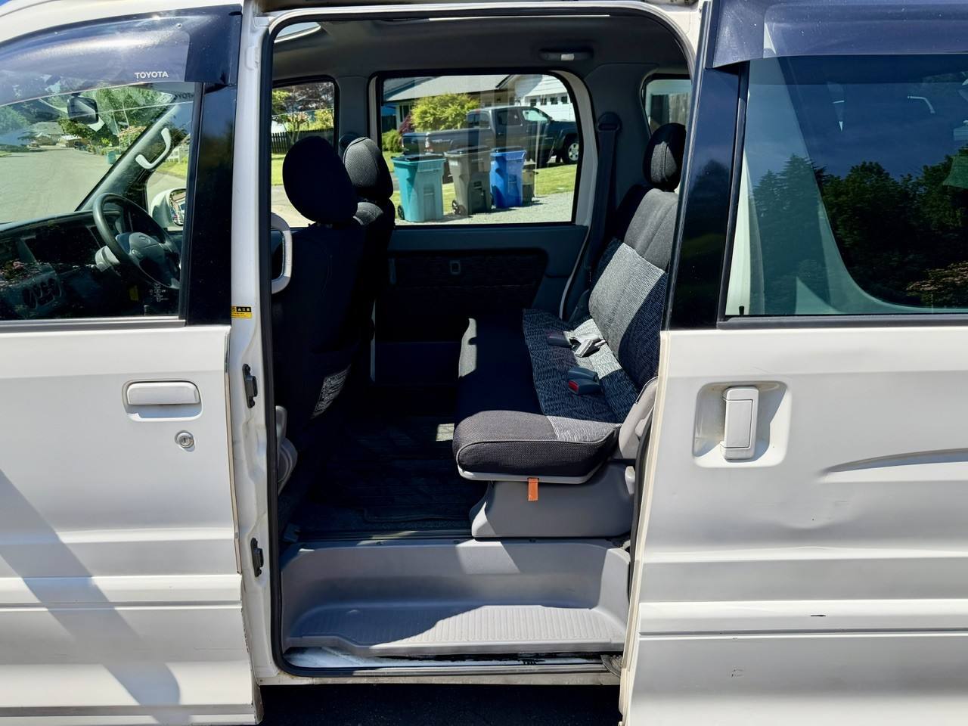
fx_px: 671
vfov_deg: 56.8
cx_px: 484
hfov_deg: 71.6
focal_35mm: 24
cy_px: 363
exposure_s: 1/2445
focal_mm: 6.76
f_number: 1.78
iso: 80
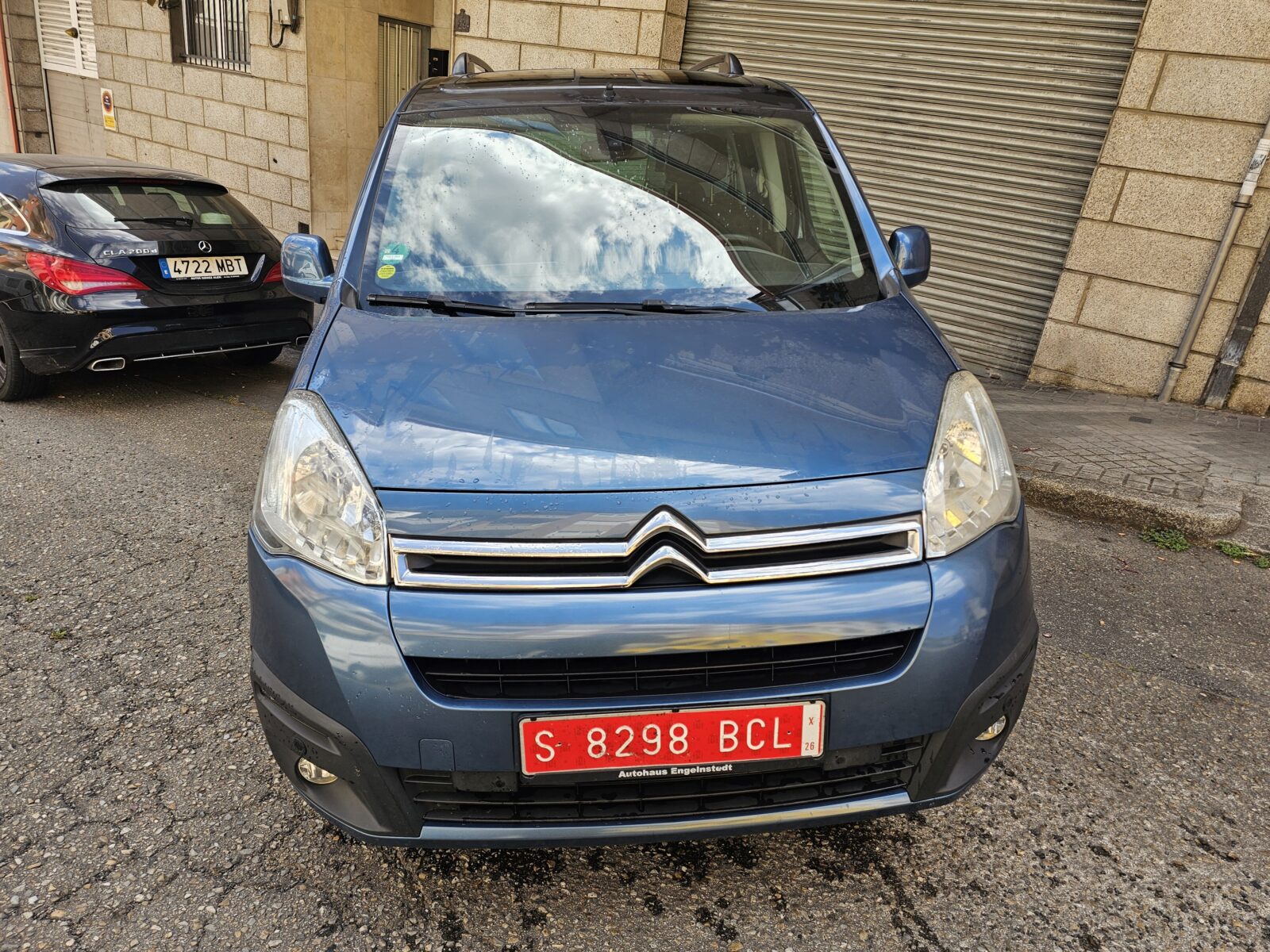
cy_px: 476
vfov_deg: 58.9
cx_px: 635
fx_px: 844
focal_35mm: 23
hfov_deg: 73.9
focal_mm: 6.3
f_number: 1.7
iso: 12
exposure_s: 1/180
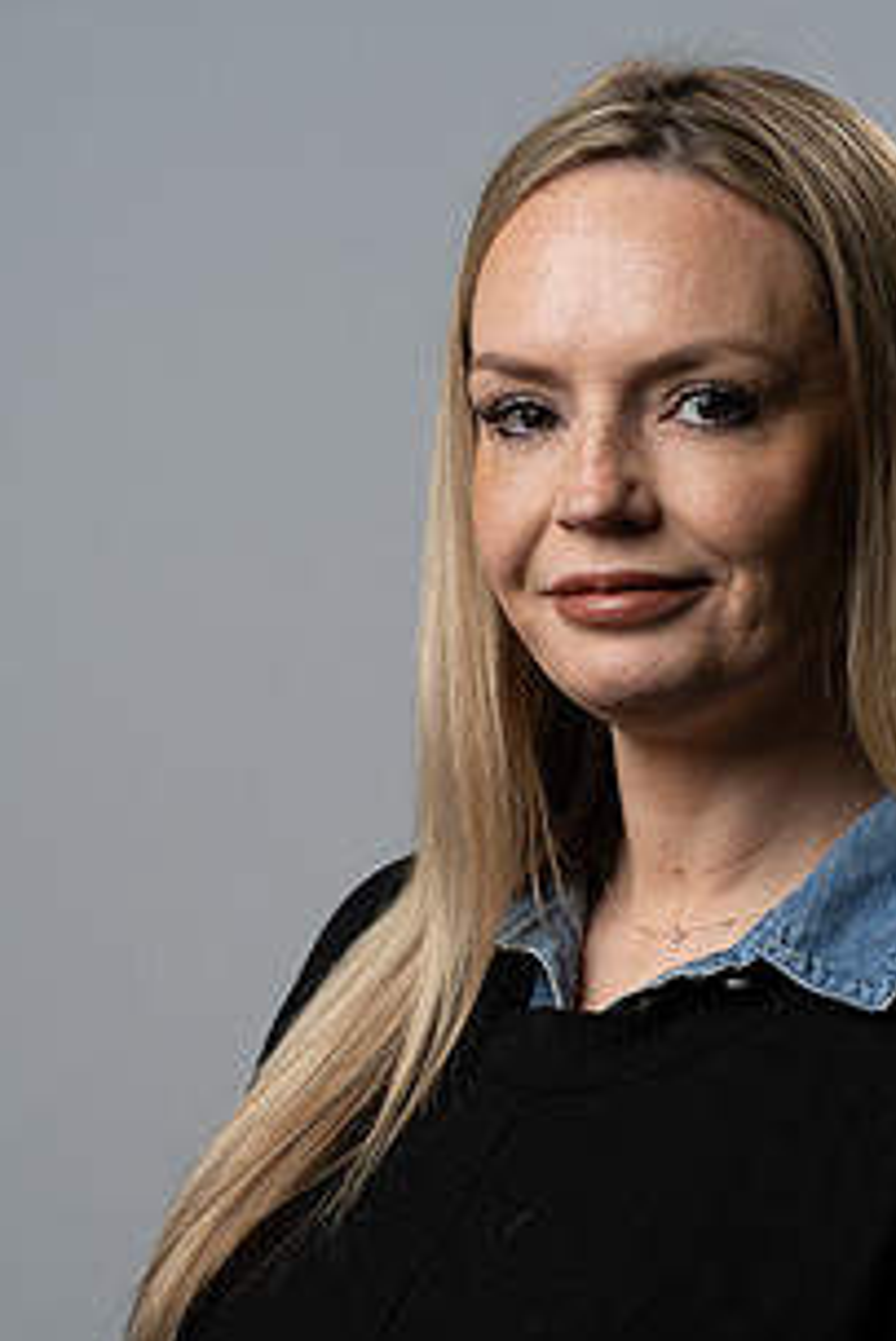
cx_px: 614
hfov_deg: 5.9
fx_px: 8725
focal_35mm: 234
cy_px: 878
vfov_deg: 8.8
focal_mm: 158
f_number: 7.1
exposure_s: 1/160
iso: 160
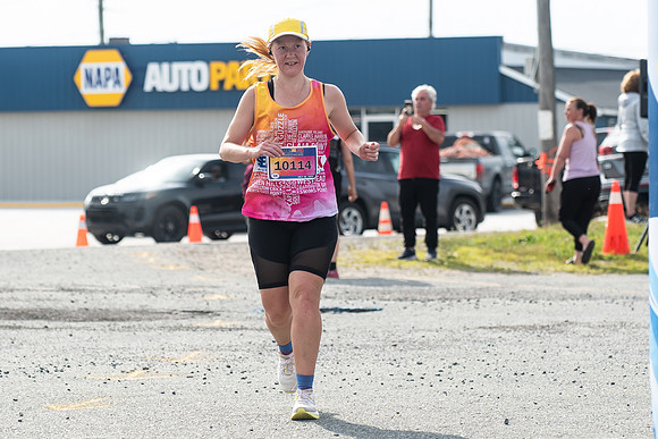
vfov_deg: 7.6
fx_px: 3311
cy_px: 159
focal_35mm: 181
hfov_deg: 11.3
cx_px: 274
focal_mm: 102
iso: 250
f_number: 4.5
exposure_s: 1/1600
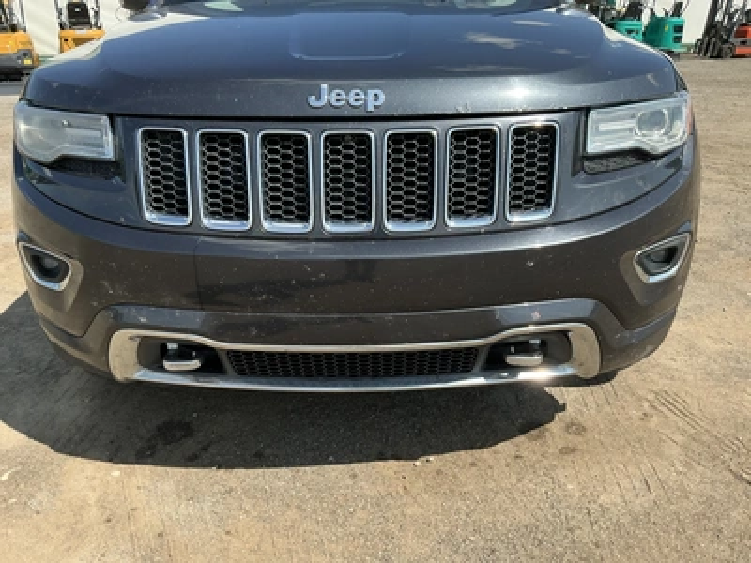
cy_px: 282
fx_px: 607
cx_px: 376
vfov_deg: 49.7
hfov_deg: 63.4
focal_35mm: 28
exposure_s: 1/804
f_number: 1.8
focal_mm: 3
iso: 25
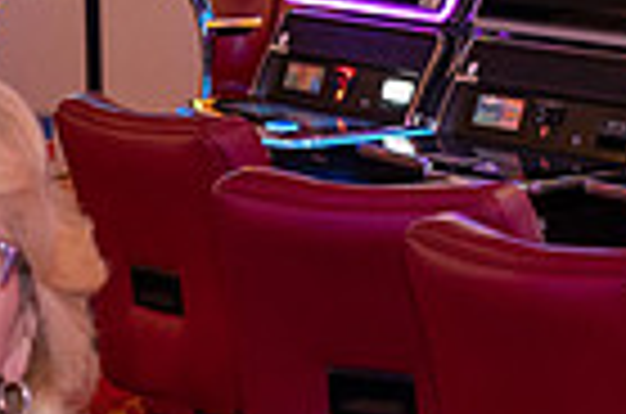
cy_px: 522
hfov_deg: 12.9
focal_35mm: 159
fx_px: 2759
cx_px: 414
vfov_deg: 8.5
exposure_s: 1/60
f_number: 5
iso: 3600
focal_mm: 38
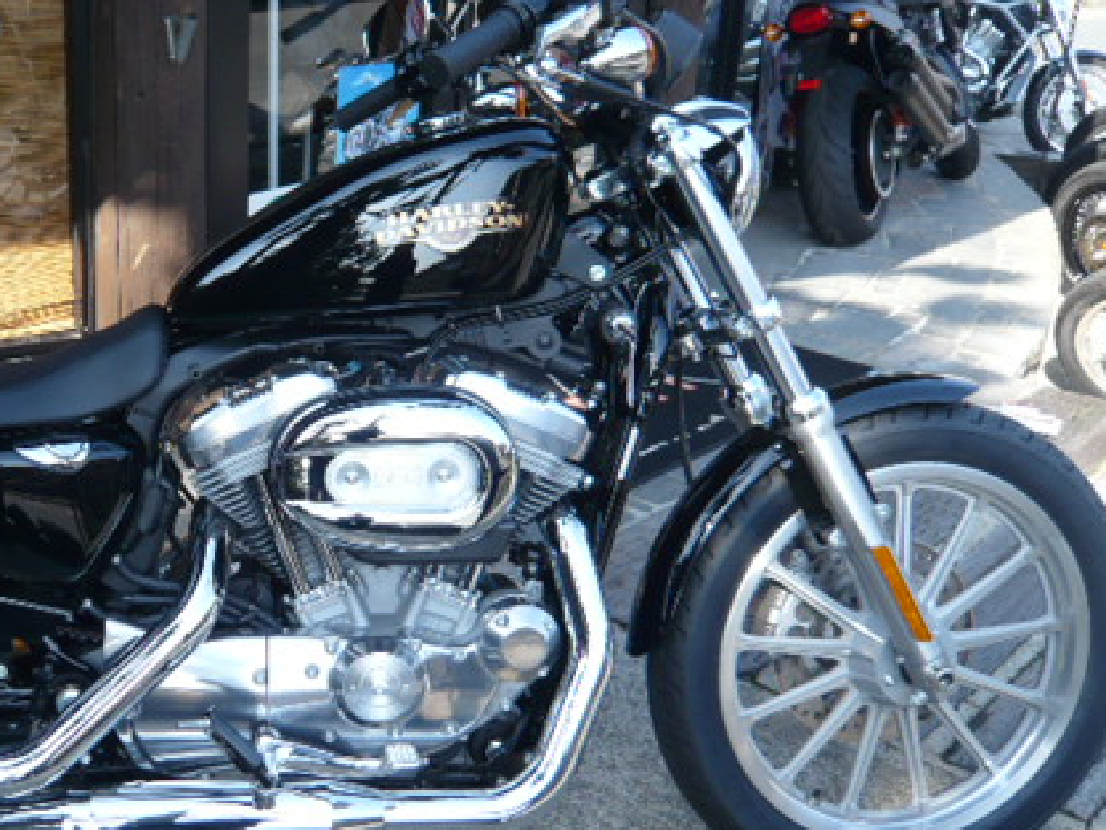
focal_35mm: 43
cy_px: 461
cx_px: 265
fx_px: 1374
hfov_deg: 42.4
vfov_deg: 33.6
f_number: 2.8
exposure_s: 1/200
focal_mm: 4.6
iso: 100
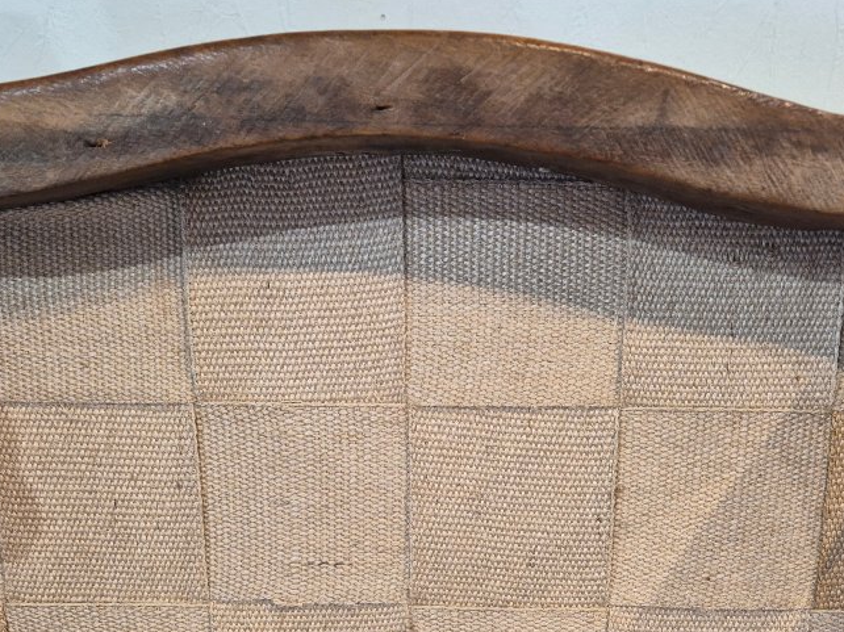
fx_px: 1048
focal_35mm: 43
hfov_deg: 43.9
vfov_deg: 31.8
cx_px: 401
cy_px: 583
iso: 640
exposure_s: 1/100
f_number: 1.8
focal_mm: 5.4
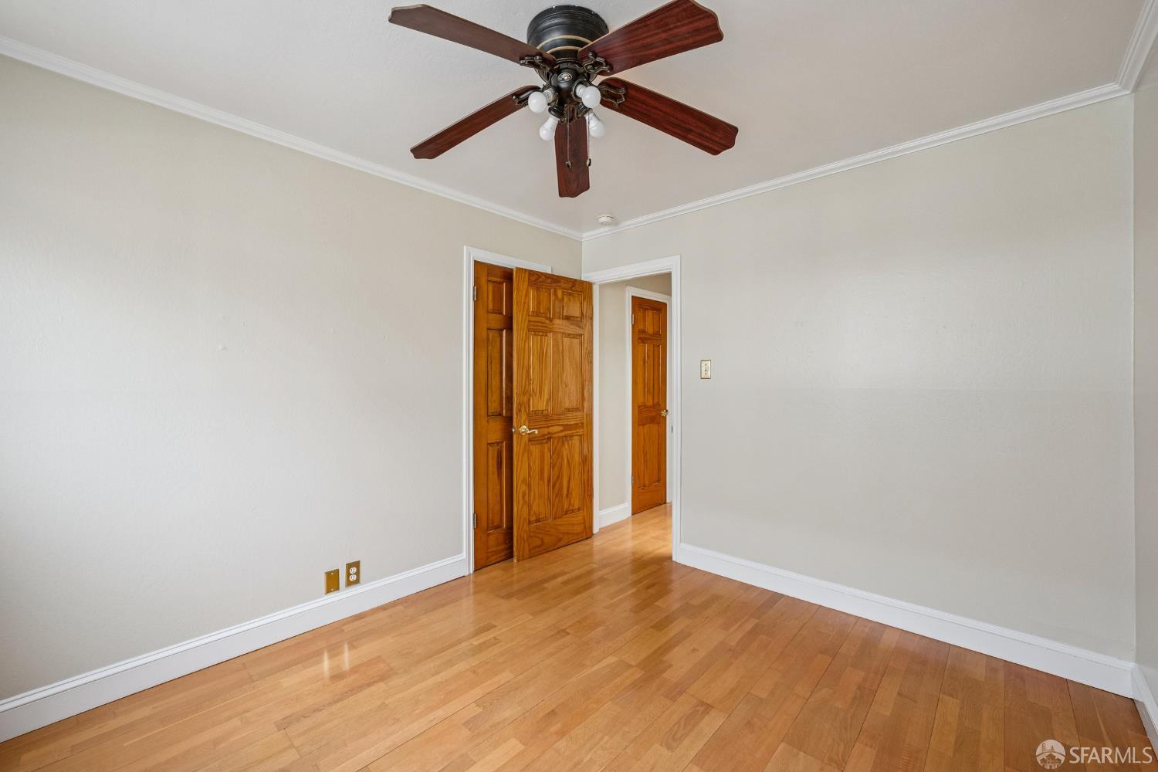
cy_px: 386
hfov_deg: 104.3
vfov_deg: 81.2
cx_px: 579
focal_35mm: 14
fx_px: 450
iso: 640
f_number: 8
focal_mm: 14
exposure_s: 1/60
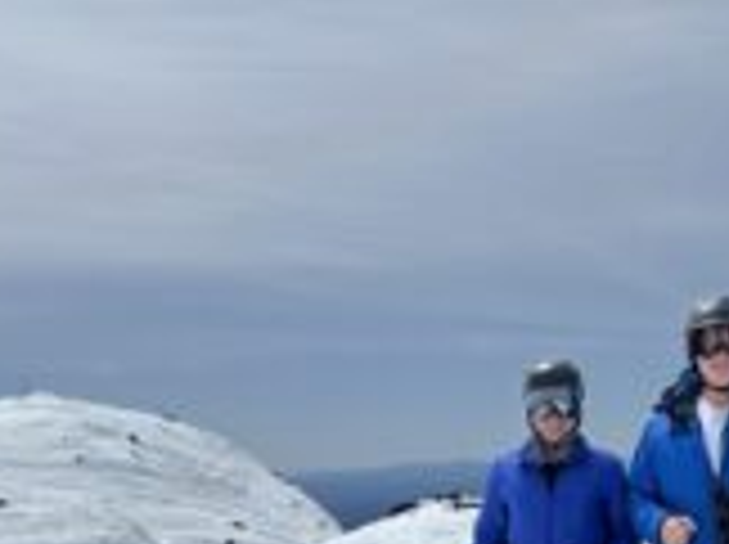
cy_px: 411
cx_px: 662
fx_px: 1093
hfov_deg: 34.7
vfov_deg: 27.6
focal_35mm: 52
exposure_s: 1/10417
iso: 80
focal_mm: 6.76
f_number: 1.78
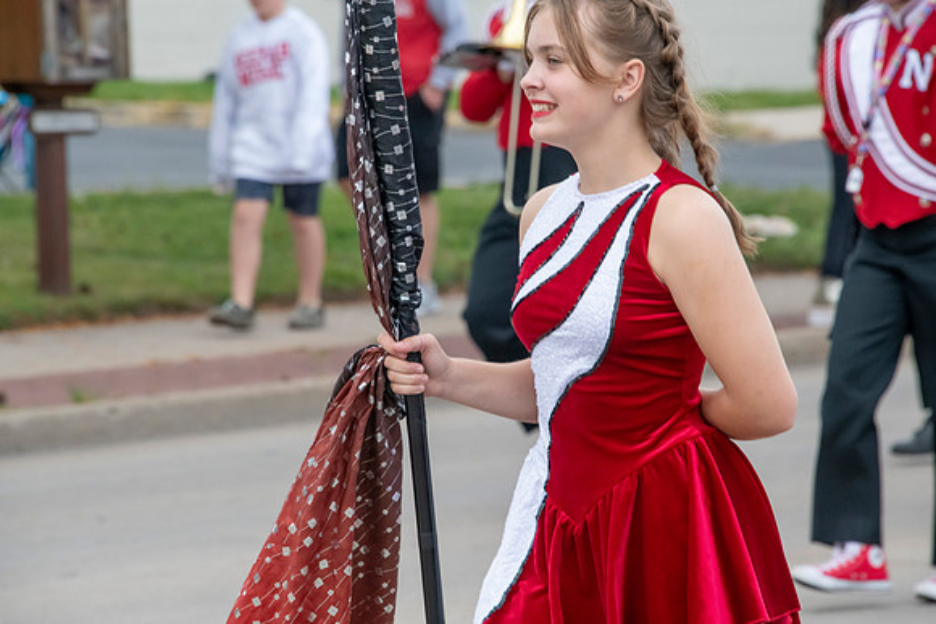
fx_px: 7801
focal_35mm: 300
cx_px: 468
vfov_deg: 4.6
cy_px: 312
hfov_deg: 6.9
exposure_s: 1/320
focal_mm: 300
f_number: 11
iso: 3200
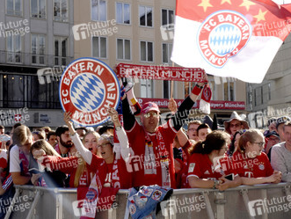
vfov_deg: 21.4
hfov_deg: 28.3
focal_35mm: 69
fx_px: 578
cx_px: 160
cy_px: 96
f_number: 22
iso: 800
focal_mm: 35
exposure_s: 1/160
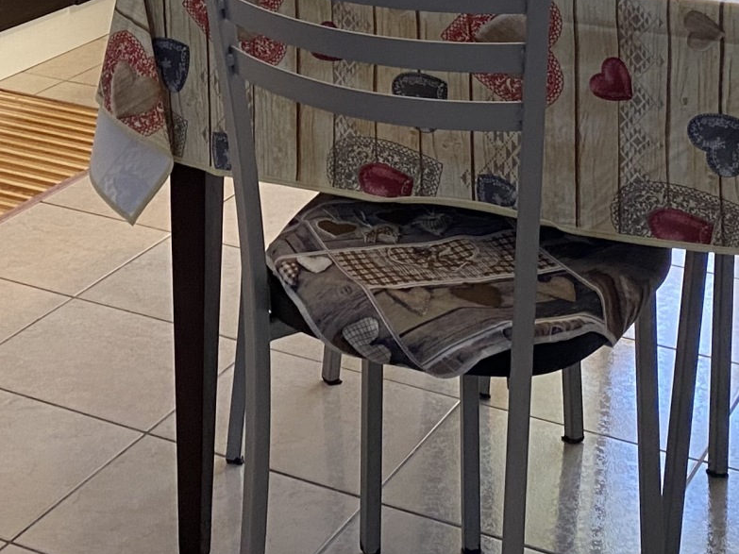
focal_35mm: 85
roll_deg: -0.6
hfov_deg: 22.5
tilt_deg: -4.9
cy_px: -281
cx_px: 83
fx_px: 1814
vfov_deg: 15.9
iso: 200
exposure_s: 1/50
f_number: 1.8
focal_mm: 4.25
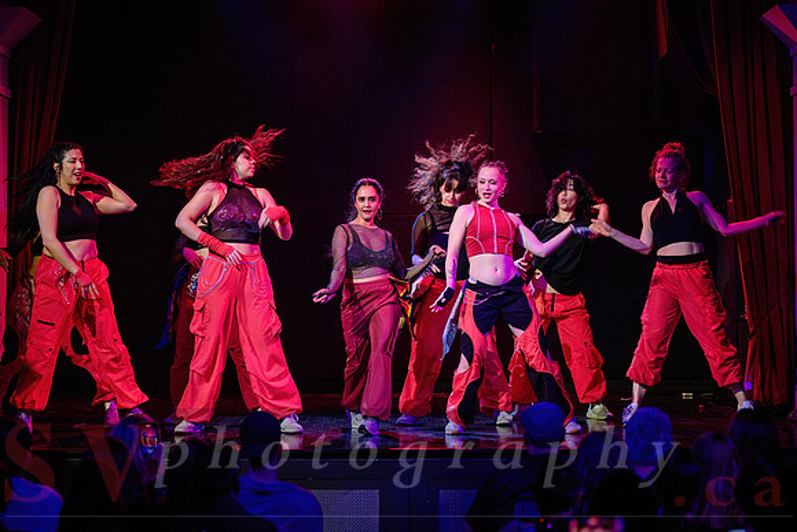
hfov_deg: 18.2
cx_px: 424
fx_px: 2489
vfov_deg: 12.2
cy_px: 281
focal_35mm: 112
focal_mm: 105
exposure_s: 1/200
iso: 1600
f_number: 2.8
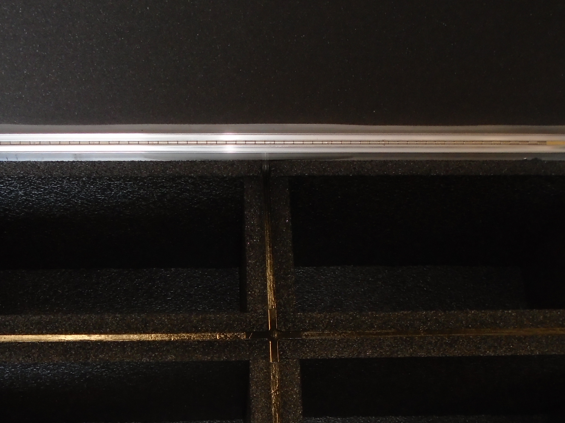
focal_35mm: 49
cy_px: 323
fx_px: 800
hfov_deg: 38.9
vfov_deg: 29.2
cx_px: 265
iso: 200
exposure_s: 1/40
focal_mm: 5.5
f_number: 3.5
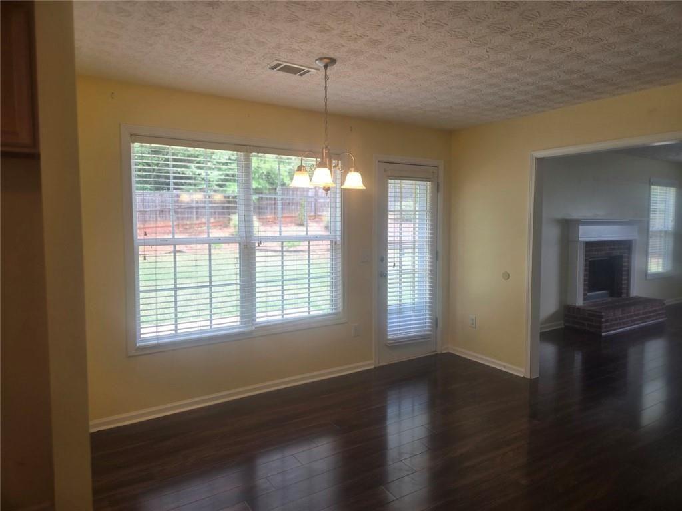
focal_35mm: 23
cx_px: 341
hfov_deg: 73.9
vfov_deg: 58.9
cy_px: 256
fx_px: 453
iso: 40
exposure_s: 1/120
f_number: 1.8
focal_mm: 5.4
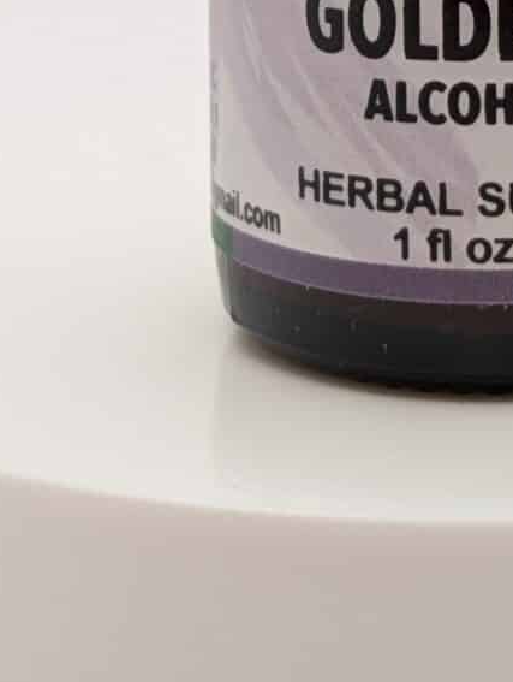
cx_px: 573
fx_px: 3488
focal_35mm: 177
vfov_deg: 10.7
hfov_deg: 8.3
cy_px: -368
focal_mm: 6.9
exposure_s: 1/25.3
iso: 24
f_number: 1.68
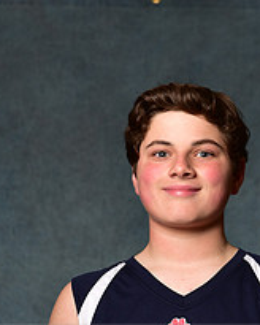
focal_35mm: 186
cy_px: 346
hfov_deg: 8.3
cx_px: 194
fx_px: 1789
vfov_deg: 10.3
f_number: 5
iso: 100
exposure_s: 1/200
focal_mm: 70
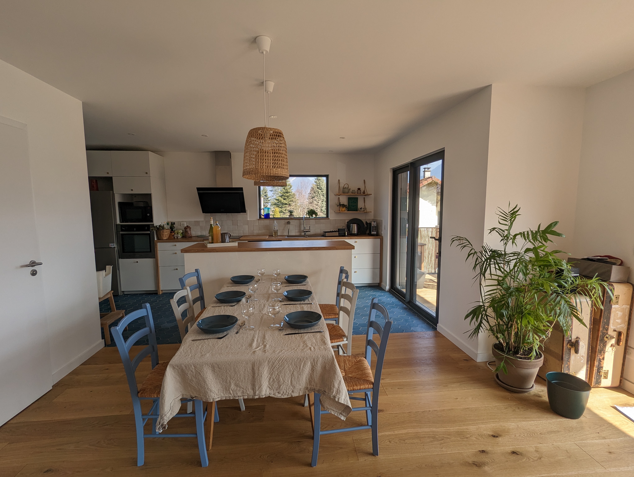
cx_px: 317
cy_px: 238
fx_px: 293
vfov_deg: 78.2
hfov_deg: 94.4
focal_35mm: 16
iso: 48
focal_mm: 2.35
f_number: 2.2
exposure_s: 1/328
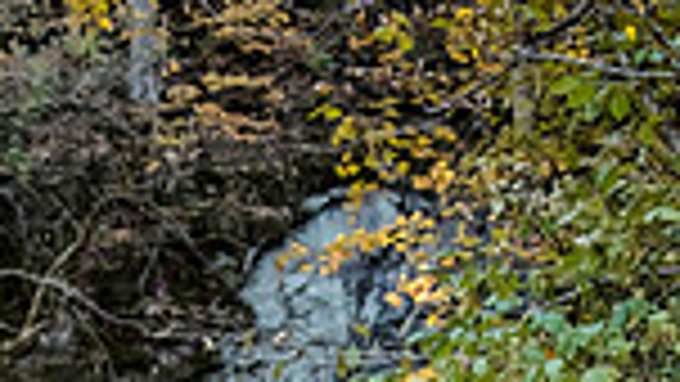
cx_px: 167
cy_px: 706
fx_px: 2254
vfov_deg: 9.2
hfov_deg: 17.1
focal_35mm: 125
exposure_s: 1/250
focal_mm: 40
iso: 800
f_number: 5
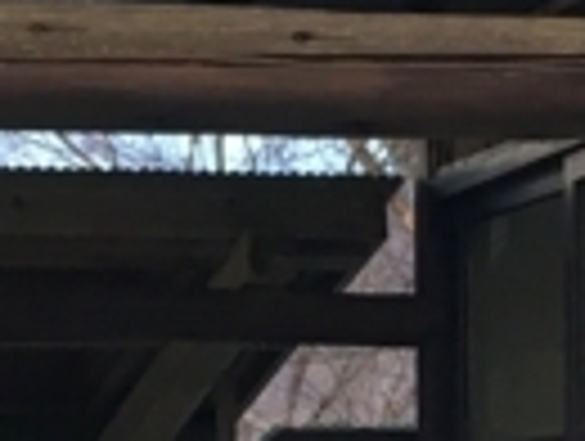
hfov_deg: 8.7
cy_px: 382
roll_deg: +0.1
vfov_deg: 6.5
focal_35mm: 228
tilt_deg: +3.1
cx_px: 374
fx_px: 3860
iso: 25
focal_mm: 4.15
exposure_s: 1/40
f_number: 2.2
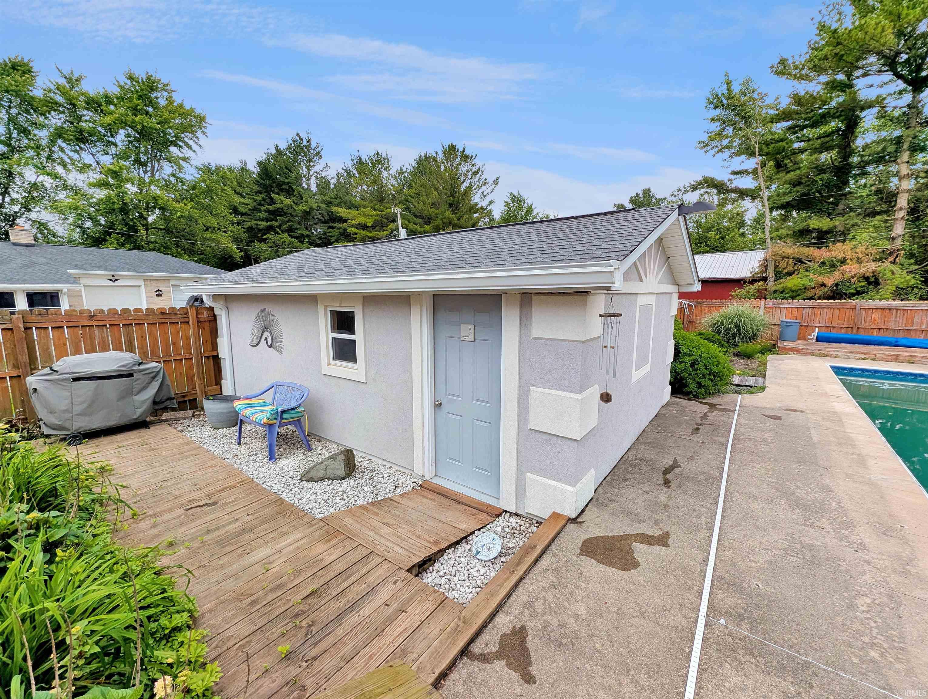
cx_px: 464
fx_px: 349
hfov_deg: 106.1
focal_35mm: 13
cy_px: 350
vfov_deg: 90.1
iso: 49
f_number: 2.2
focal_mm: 1.95
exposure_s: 1/2439
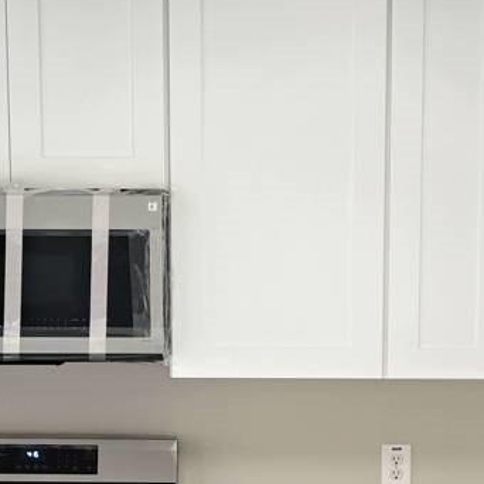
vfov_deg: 14.9
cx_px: 292
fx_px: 1807
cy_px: 511
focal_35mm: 114
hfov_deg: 15.2
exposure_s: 1/60
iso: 400
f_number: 4
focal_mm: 25.5
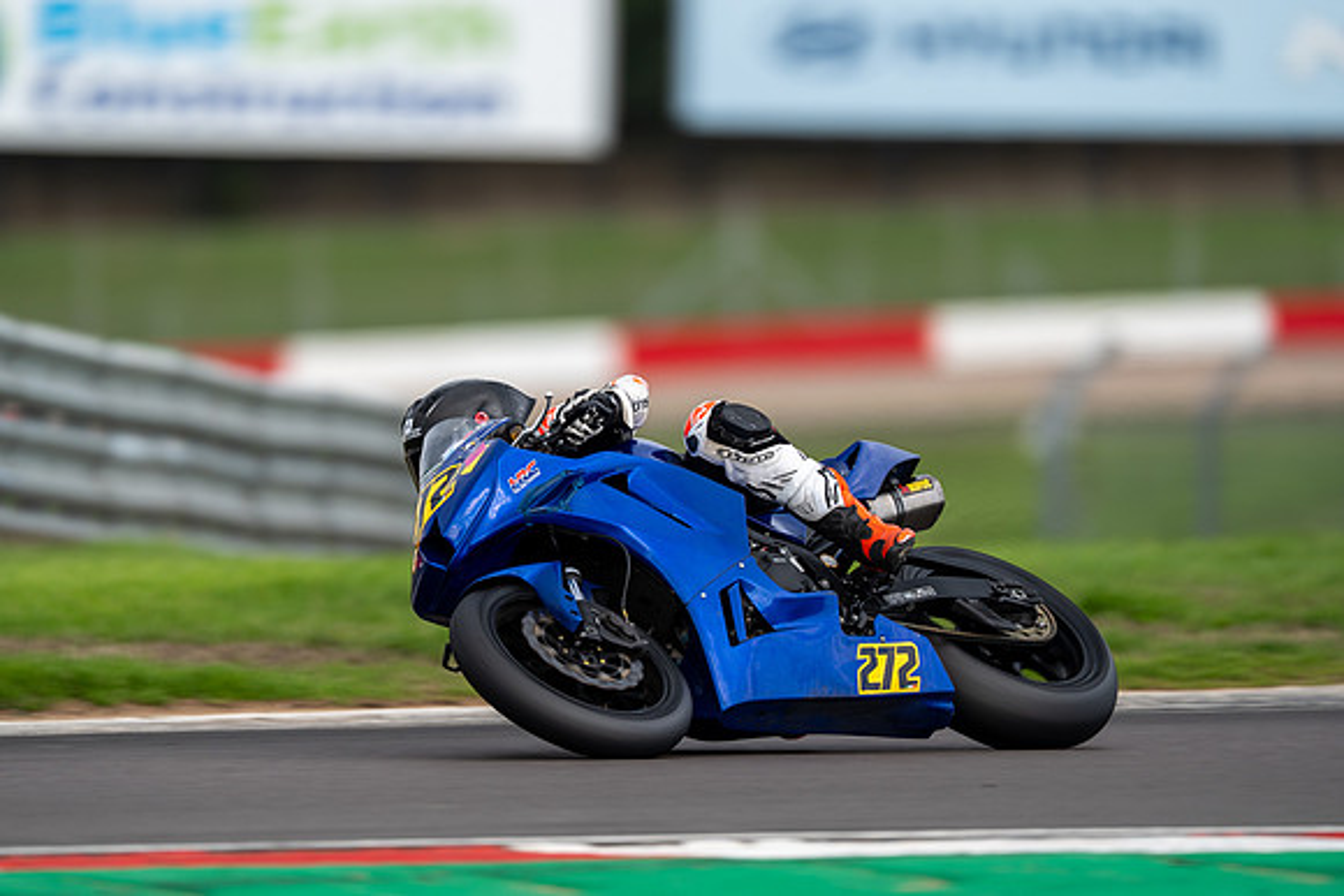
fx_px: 25217
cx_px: 620
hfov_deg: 3.1
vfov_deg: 2.0
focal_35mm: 675
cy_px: 465
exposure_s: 1/500
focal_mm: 600
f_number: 4
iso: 125
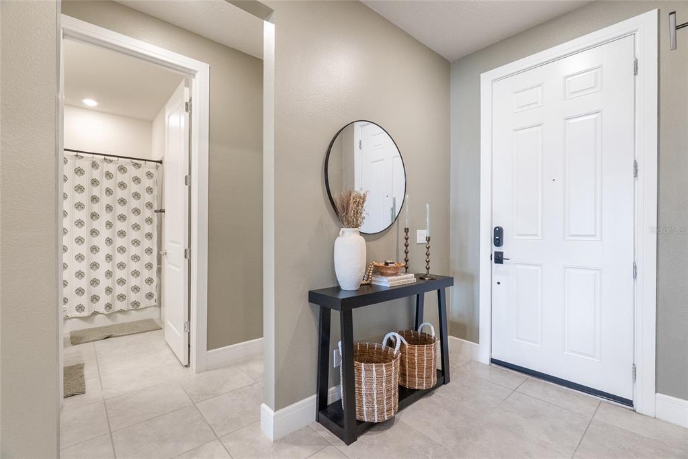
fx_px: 306
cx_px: 344
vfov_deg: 73.8
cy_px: 230
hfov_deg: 96.7
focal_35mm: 16
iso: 5000
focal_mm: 16
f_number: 9
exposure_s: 1/30
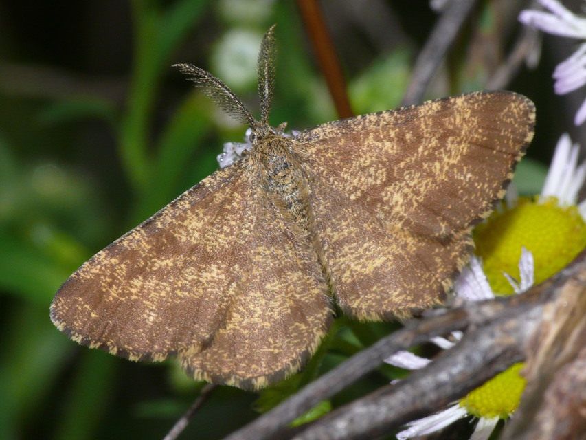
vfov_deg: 7.3
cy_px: 220
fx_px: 3454
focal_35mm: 204
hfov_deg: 9.7
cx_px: 293
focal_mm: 43.1
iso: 200
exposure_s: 1/640
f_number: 11
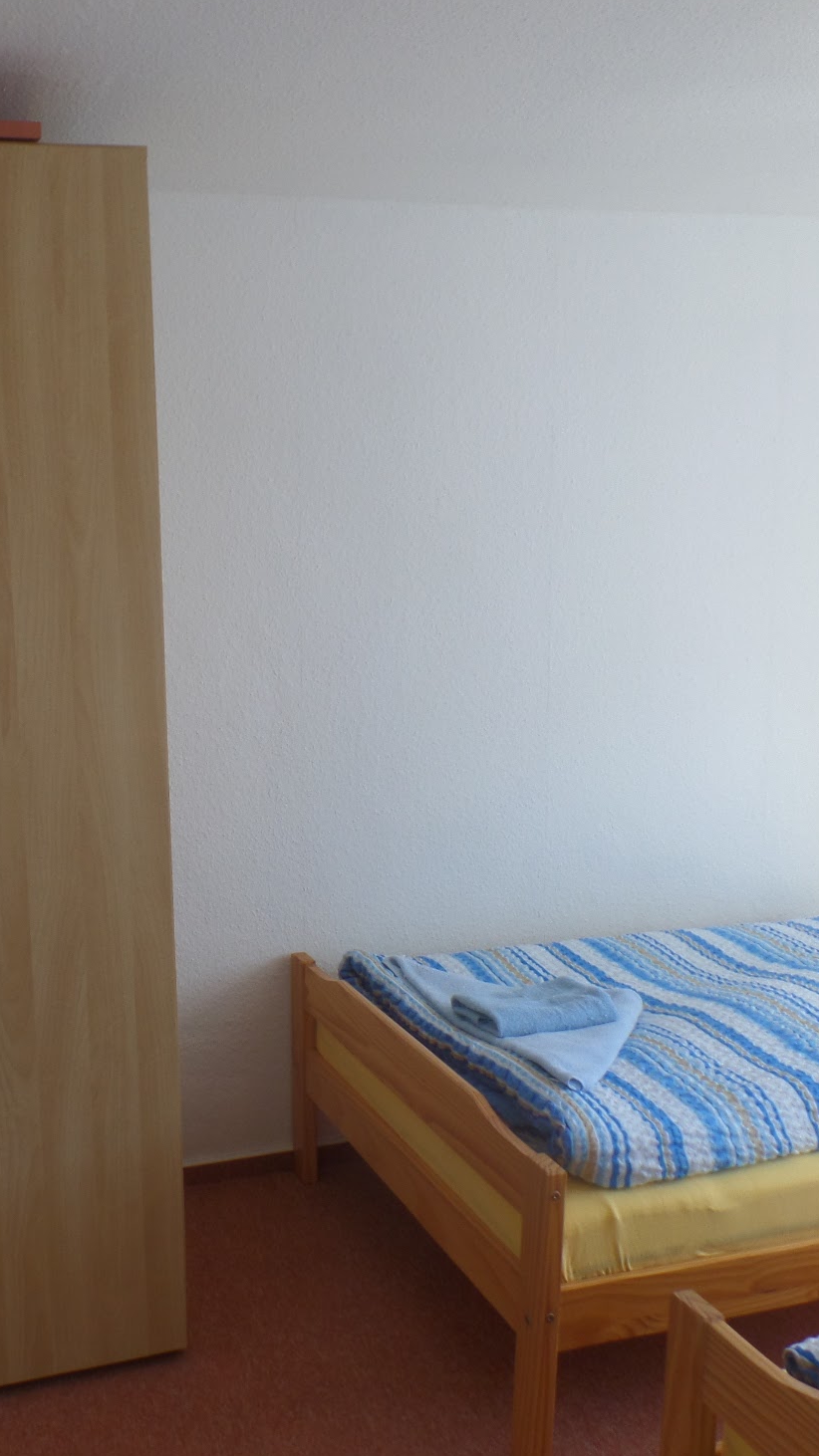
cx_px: 170
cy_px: 736
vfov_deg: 58.0
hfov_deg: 33.7
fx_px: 1313
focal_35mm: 34
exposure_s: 1/30
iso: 100
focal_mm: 4.1
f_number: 3.2
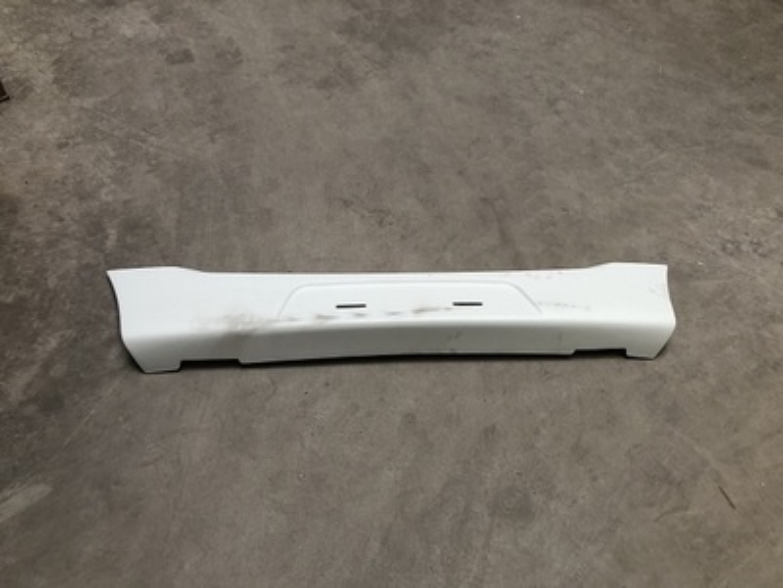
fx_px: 633
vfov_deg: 49.7
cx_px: 392
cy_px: 294
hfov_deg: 63.4
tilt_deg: -50.7
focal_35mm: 28
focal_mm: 3.99
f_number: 1.8
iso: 40
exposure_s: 1/30
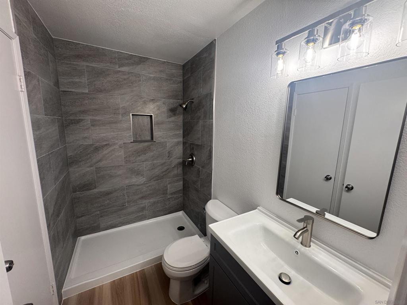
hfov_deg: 102.1
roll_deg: -1.4
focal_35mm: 14
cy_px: 152
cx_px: 204
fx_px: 165
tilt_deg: -8.0
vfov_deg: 85.7
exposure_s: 1/120
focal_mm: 2.22
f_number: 2.2
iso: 160
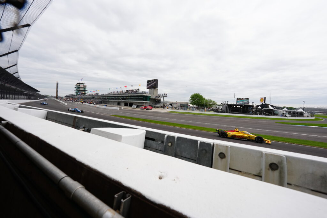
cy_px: 109
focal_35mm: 12
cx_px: 164
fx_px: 109
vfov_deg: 90.0
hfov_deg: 112.6
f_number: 5.6
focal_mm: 12
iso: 800
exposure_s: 1/4000
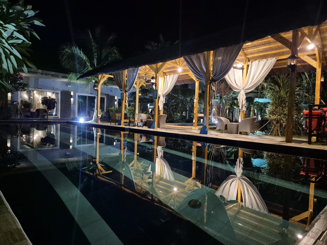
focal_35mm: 23
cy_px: 122
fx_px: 217
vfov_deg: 58.9
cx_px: 164
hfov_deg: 73.9
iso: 2000
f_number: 1.8
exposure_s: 1/60
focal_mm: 5.4
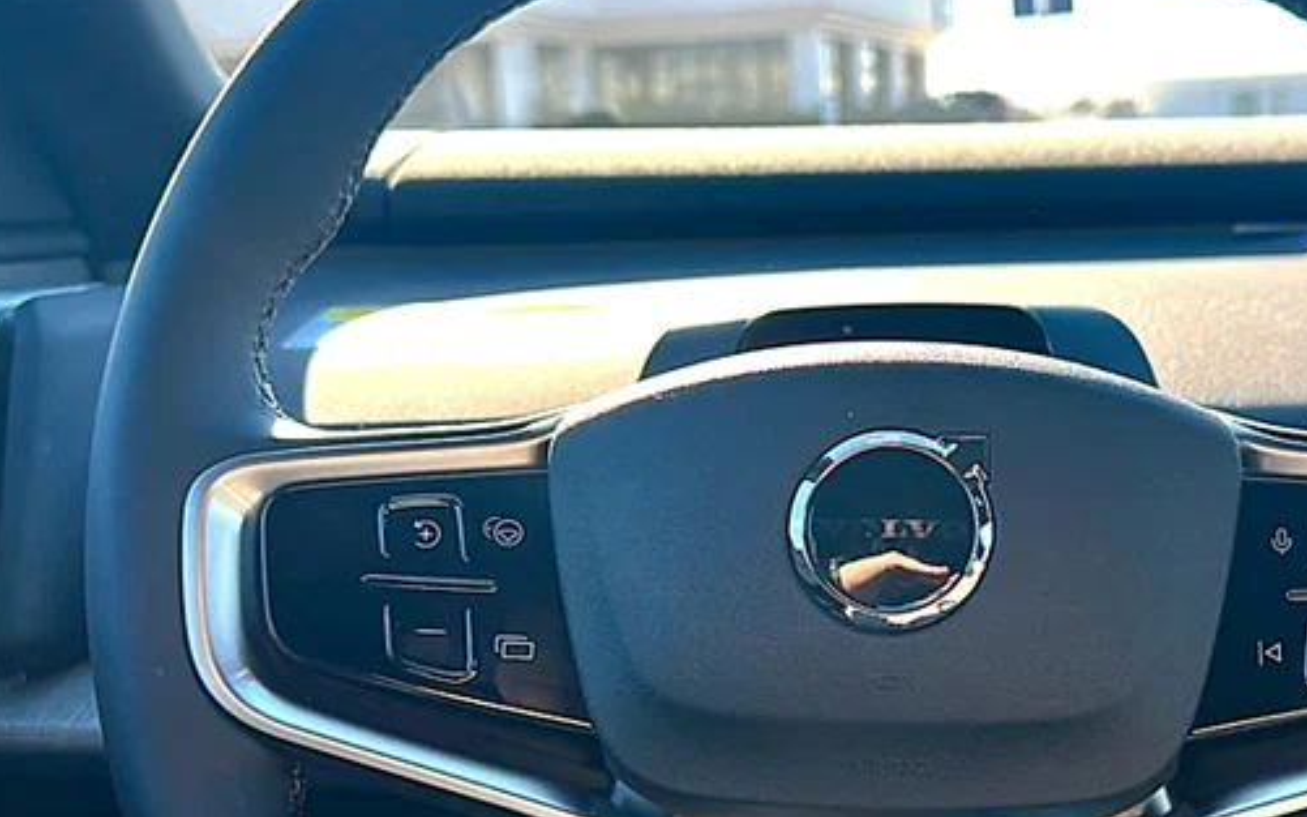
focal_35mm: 37
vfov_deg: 34.2
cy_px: 526
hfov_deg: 51.5
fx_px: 1318
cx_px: 897
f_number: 1.78
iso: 80
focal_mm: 6.86
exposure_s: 1/509
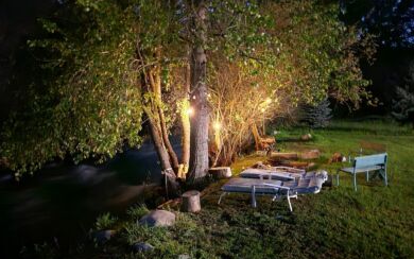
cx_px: 204
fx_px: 282
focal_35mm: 25
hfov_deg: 72.5
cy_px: 124
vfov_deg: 49.3
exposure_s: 1/2
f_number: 1.8
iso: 2000
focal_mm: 5.4
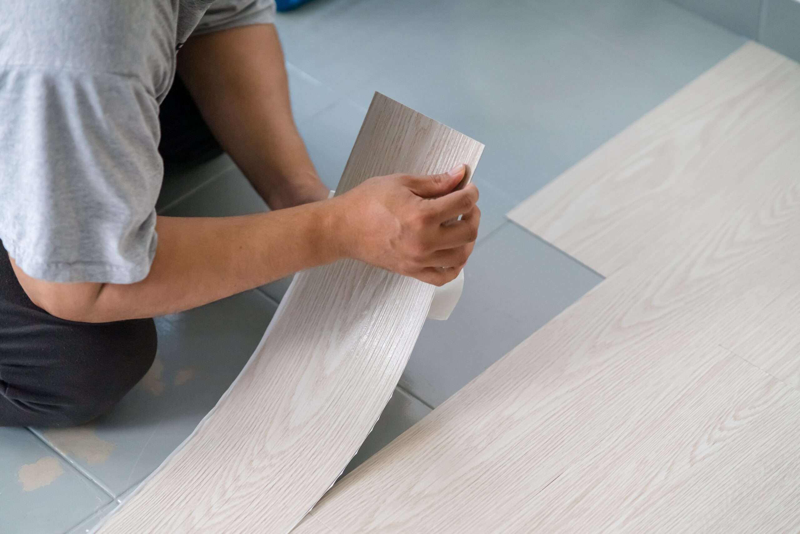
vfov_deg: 16.1
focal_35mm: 85
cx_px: 400
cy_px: 267
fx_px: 1889
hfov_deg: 23.9
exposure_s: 1/3200
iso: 2500
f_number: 2
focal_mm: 85
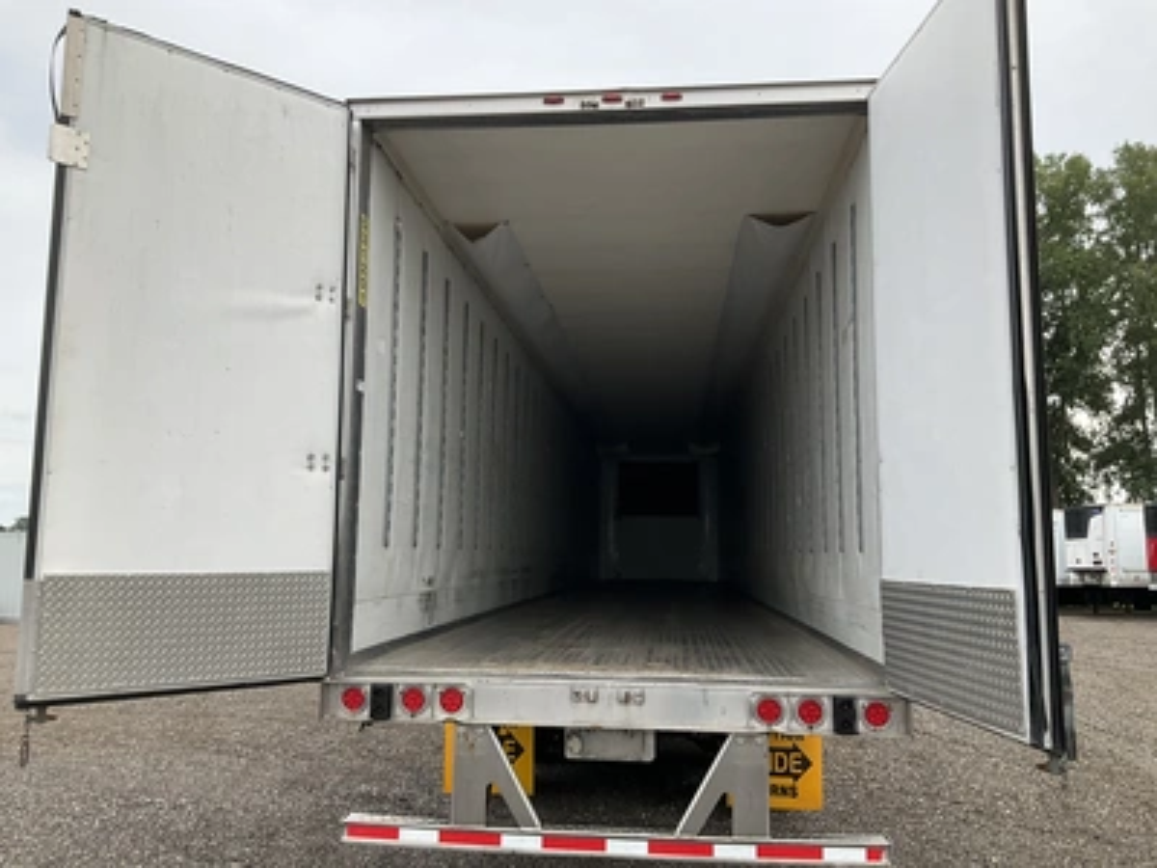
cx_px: 578
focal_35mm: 29
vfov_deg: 48.2
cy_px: 434
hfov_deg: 61.7
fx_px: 969
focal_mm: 3
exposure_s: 1/842
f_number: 1.8
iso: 25
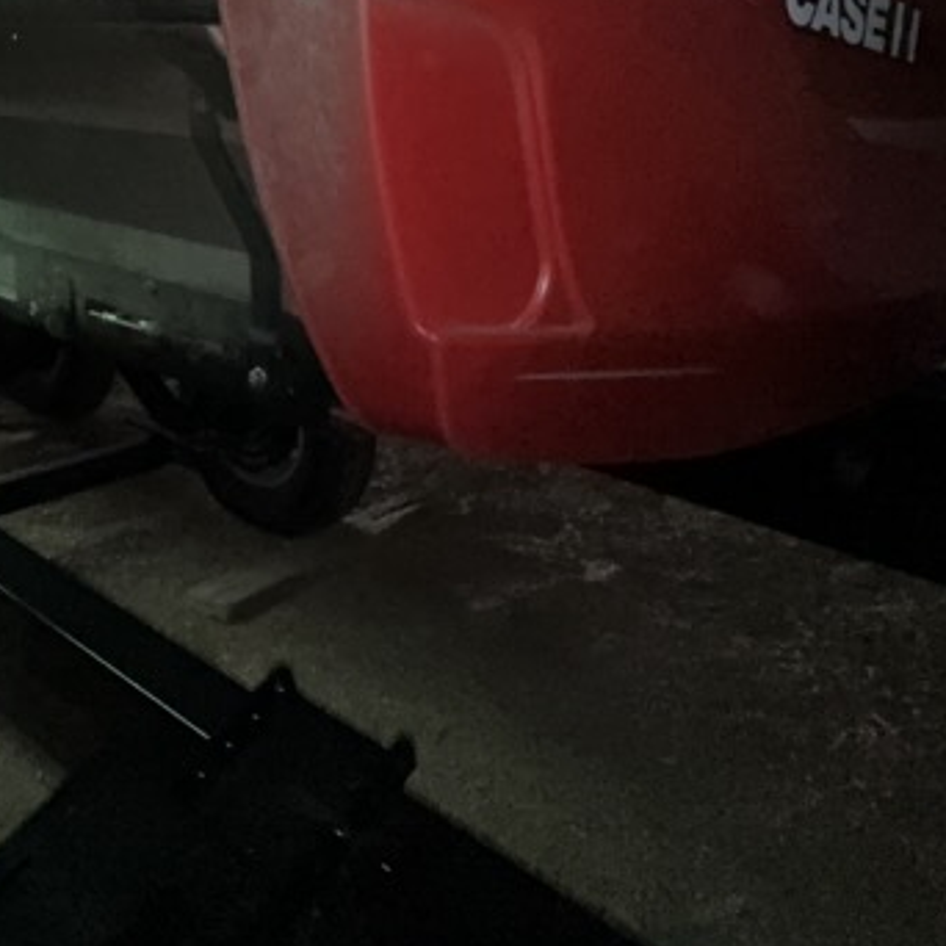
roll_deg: -2.0
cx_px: 138
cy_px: 6
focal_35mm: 37
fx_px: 1144
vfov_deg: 39.7
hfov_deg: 42.1
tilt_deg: +1.8
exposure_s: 1/79
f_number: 2.2
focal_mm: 2.22
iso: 250
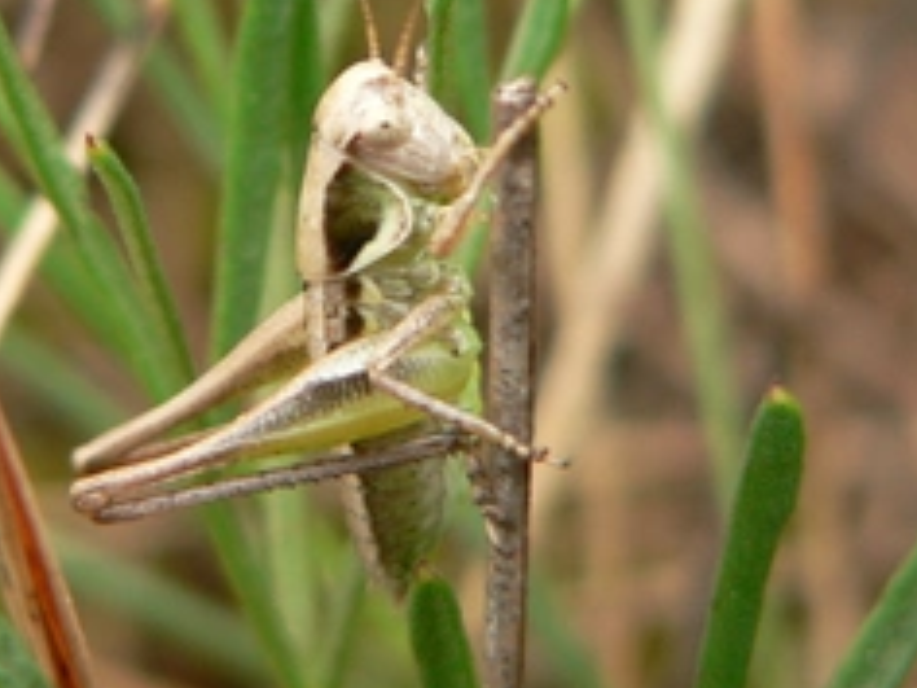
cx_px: 334
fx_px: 5881
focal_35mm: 222
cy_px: 109
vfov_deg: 6.7
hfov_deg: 8.9
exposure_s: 1/20
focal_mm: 13.6
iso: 100
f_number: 2.8
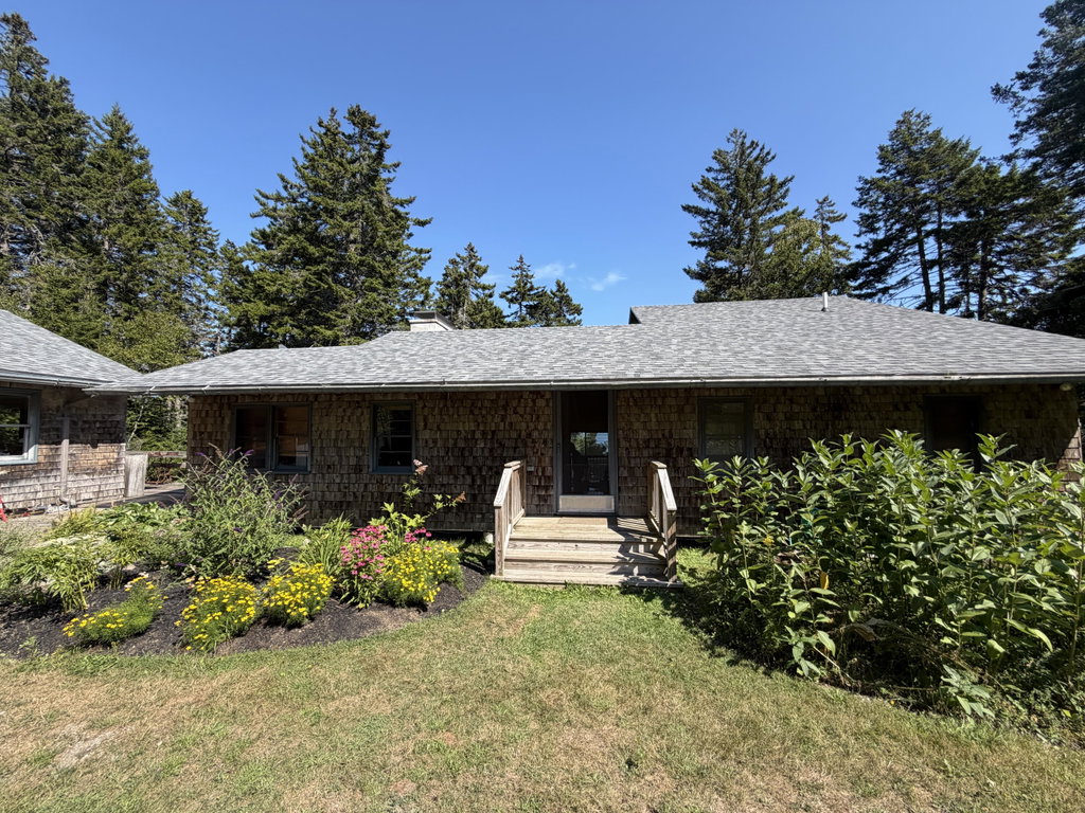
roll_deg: -0.3
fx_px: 439
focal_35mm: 14
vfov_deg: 85.7
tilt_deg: +3.8
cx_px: 542
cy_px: 406
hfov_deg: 102.1
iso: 40
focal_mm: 2.22
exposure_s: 1/549
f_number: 2.2
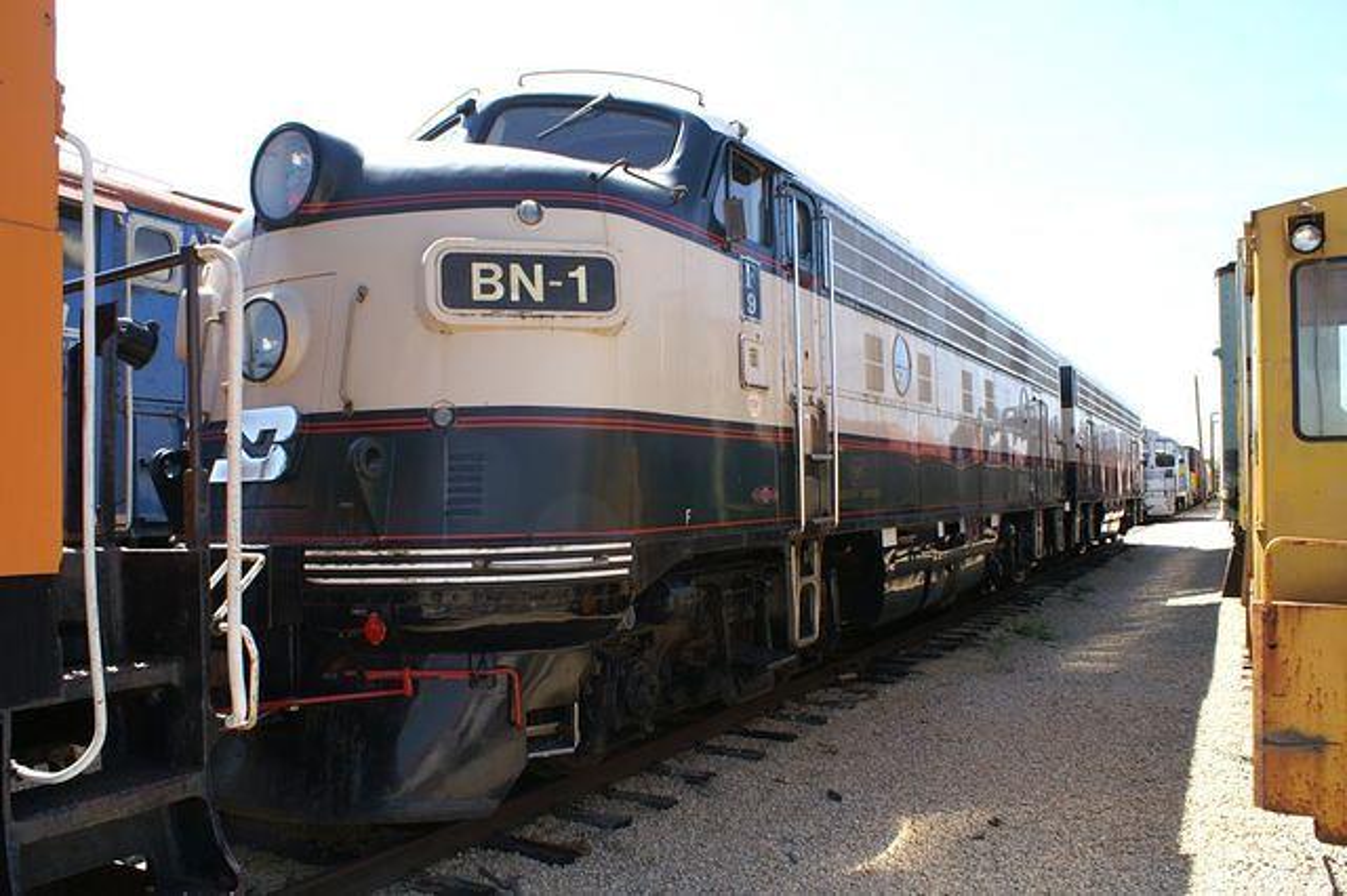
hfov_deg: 67.4
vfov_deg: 47.9
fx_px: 1010
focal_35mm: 27
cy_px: 448
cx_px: 674
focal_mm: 18
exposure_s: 1/80
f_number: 9
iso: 100
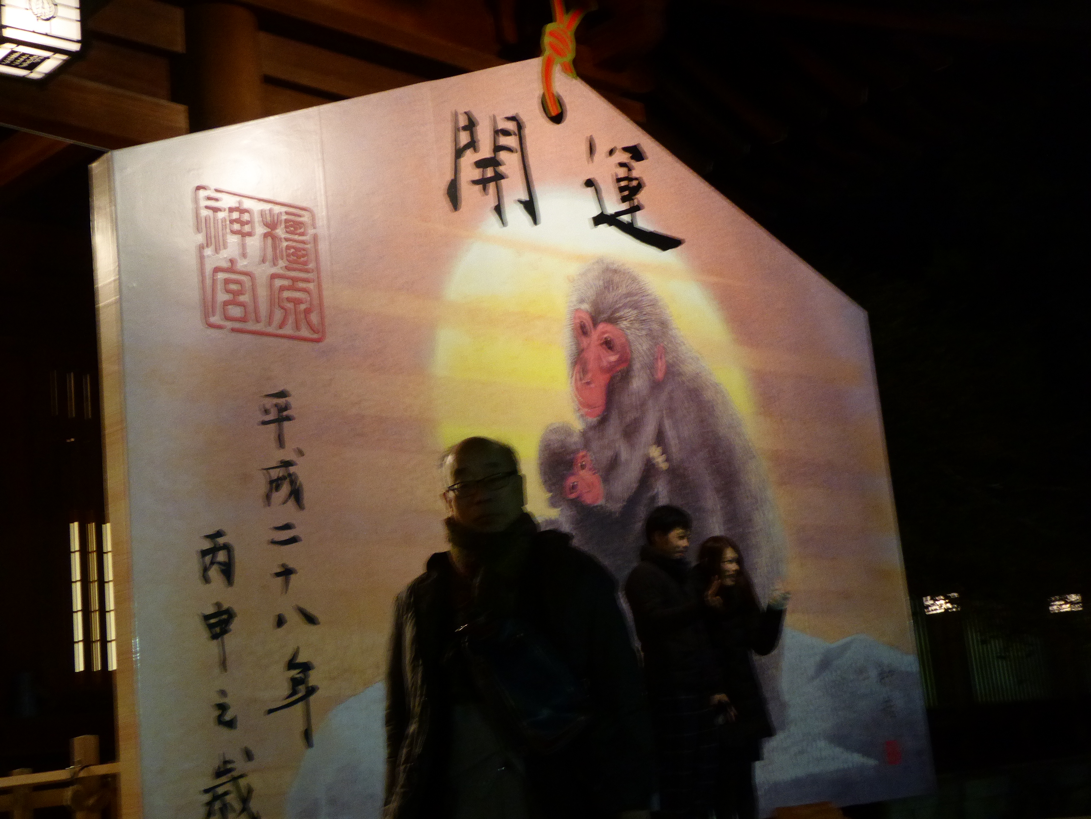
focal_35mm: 53
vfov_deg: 27.5
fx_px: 1670
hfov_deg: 36.2
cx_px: 546
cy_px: 410
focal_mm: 9
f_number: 4.1
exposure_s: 1/8
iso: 500
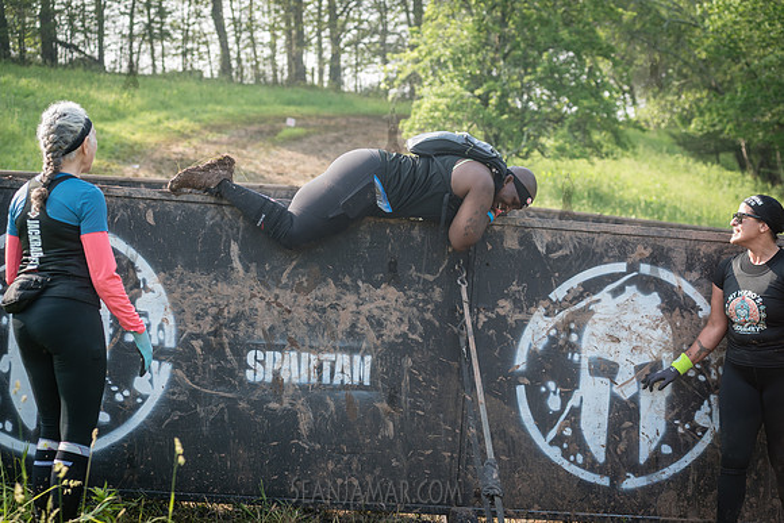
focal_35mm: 86
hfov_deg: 23.7
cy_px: 262
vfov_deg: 16.0
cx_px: 392
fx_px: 1864
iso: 250
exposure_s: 1/250
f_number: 4.5
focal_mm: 80
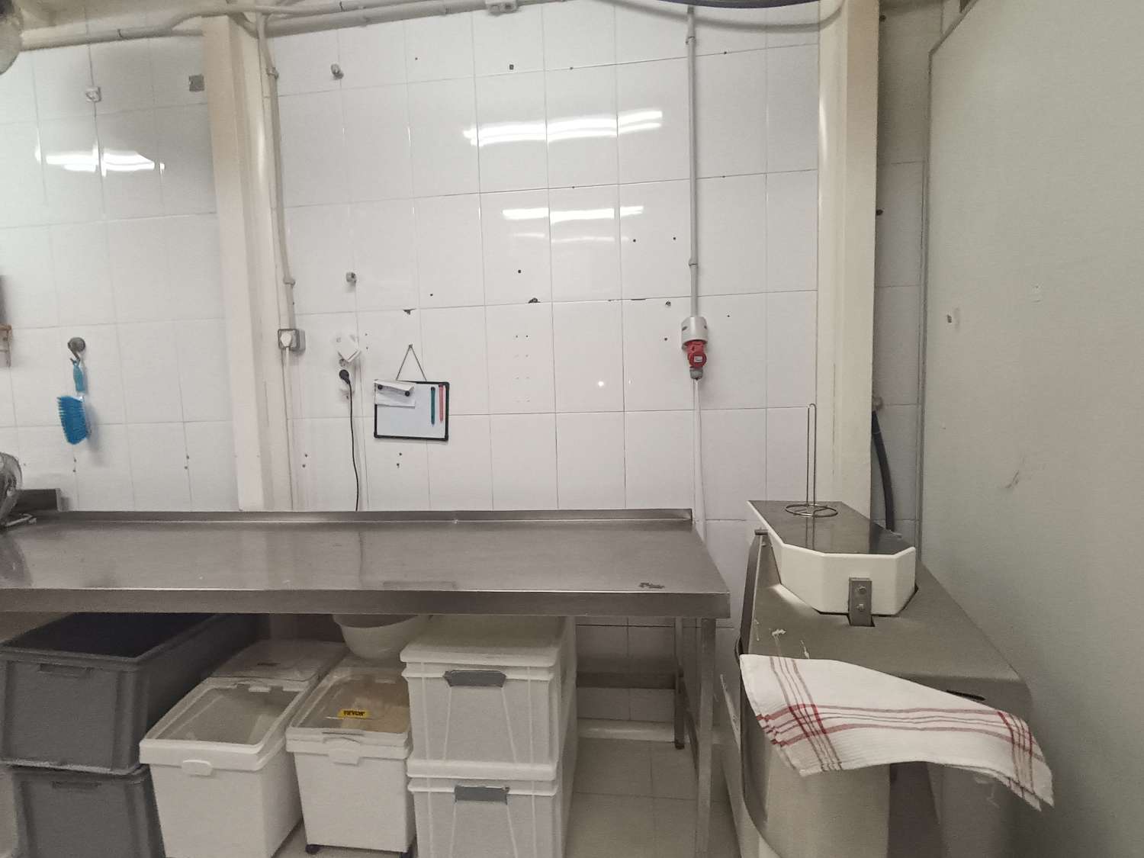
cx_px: 572
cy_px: 429
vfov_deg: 74.7
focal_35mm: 17
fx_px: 562
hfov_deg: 91.0
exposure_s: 1/50
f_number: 2.2
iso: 503
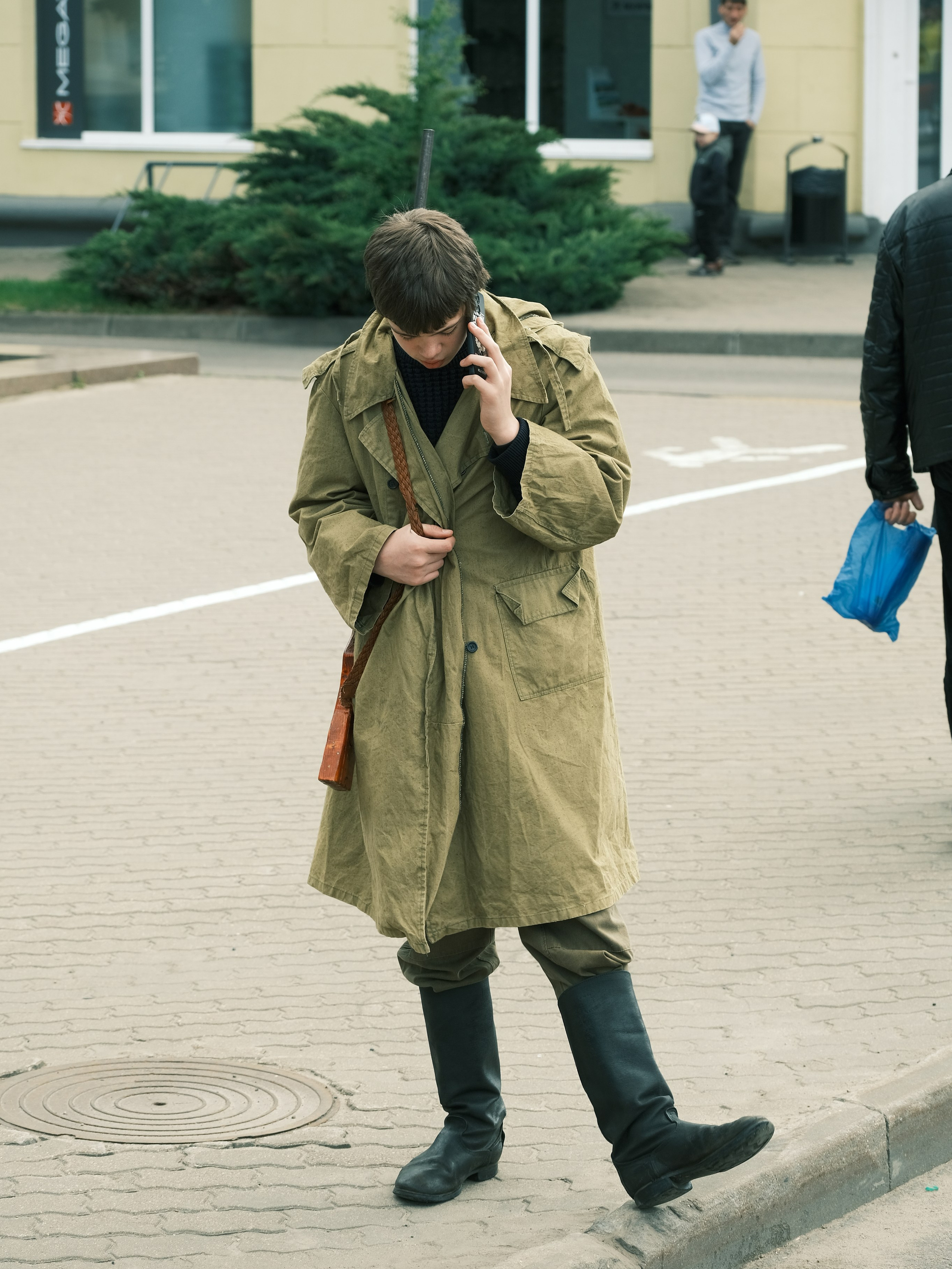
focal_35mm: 123
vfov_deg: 16.0
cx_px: 478
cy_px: 633
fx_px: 4510
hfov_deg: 12.0
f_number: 5
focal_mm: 75.4
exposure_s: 1/200
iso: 200
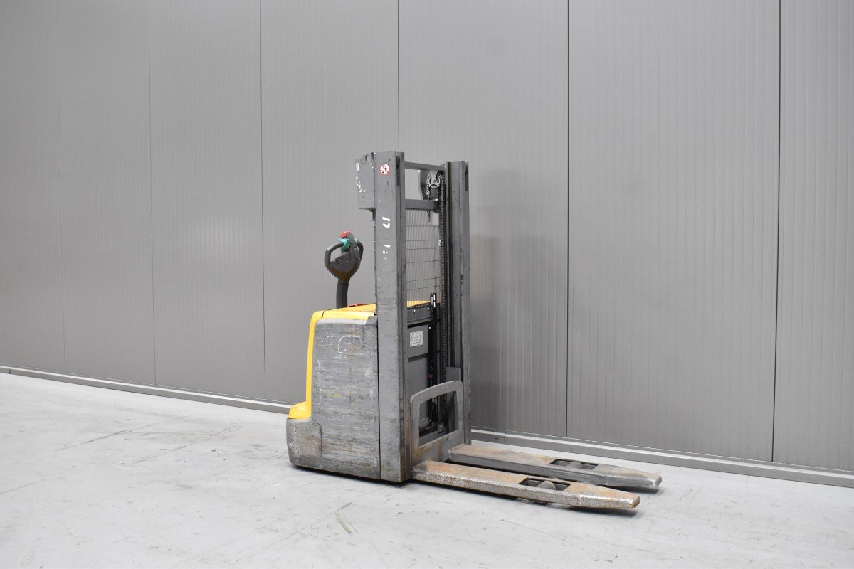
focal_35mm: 34
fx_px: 818
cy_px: 284
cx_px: 427
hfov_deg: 55.1
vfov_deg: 38.4
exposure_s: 1/30
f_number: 5
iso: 1600
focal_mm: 23
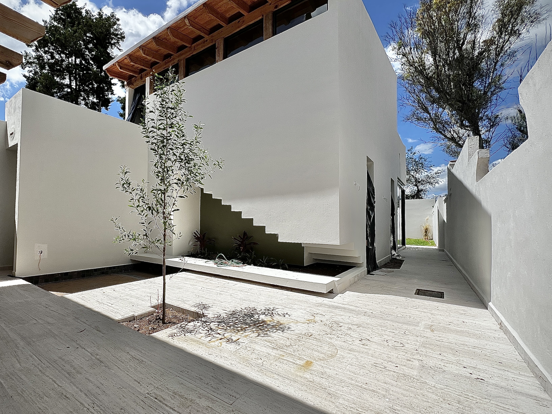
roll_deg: -0.8
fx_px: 255
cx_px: 224
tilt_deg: +1.7
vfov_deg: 78.1
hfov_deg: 93.4
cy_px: 217
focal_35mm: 16
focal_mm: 1.57
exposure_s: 1/3311
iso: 32
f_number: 1.8
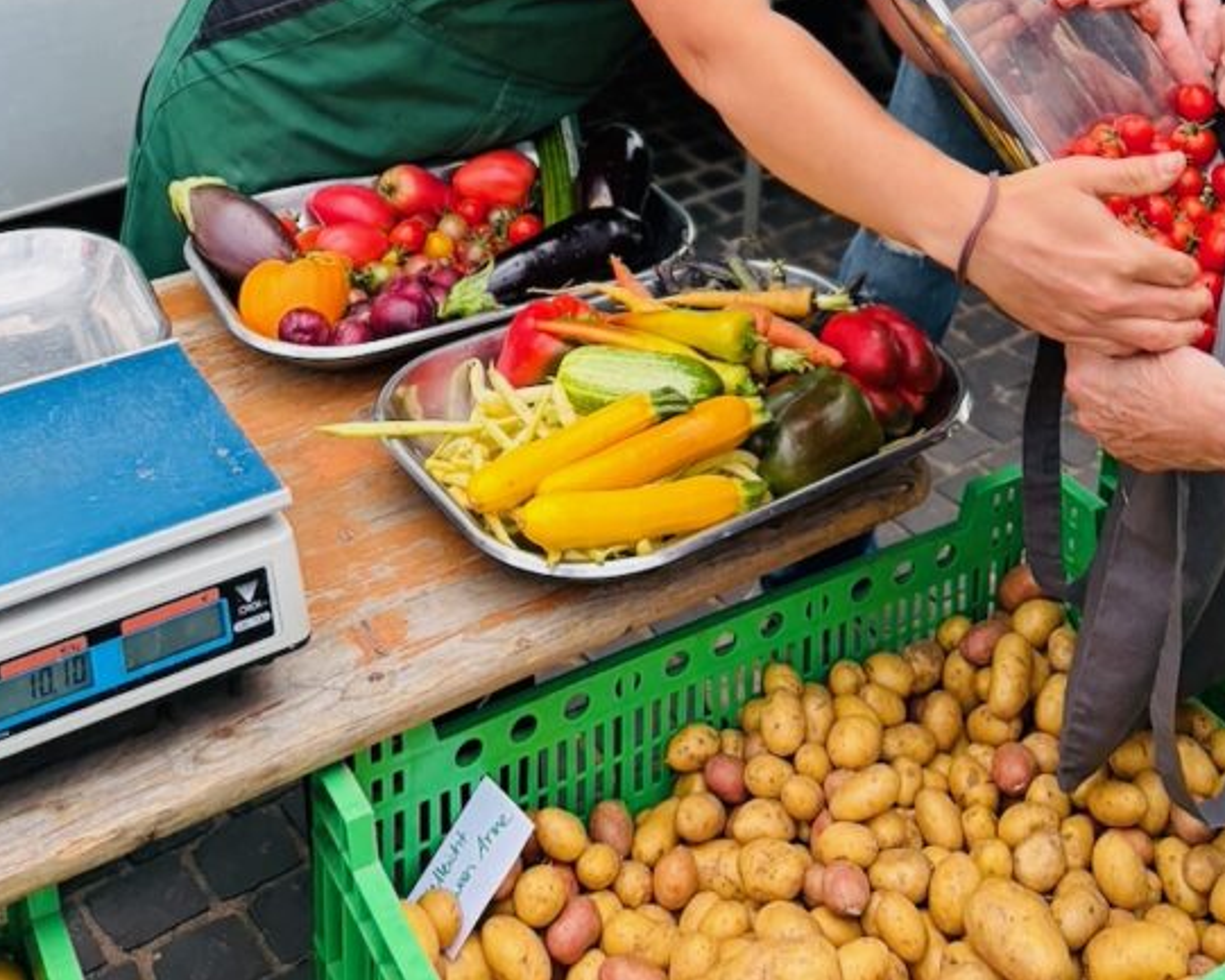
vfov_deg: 28.5
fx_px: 1741
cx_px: 734
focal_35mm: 48
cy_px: -104
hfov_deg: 38.6
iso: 40
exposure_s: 1/262
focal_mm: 5.96
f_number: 1.6
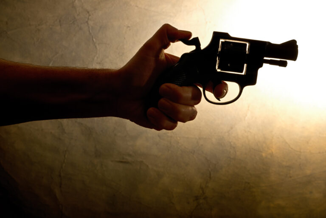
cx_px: 163
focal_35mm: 50
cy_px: 109
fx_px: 453
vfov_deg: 27.0
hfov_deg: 39.6
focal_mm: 50
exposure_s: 1/250
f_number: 16
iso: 100
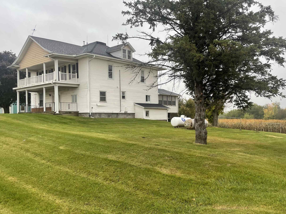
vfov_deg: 42.9
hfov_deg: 55.3
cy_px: 117
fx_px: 273
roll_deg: +1.0
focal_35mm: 33
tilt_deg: -0.3
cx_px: 151
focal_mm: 4.2
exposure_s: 1/188
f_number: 1.6
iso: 32
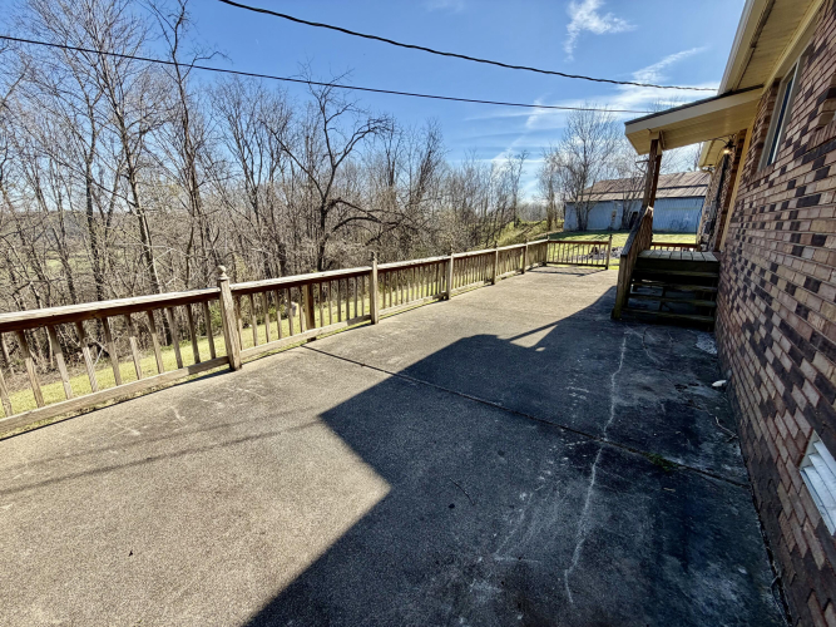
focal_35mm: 14
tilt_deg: -12.8
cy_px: 314
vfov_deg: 85.7
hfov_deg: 102.1
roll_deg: +2.3
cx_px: 418
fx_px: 338
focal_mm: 2.22
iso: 40
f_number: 2.2
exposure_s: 1/686
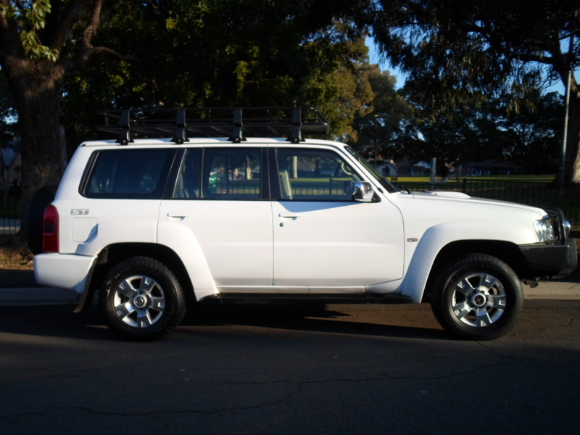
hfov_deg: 51.4
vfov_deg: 39.7
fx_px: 603
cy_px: 218
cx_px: 290
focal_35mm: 36
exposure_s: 1/500
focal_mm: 6.5
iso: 80
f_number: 3
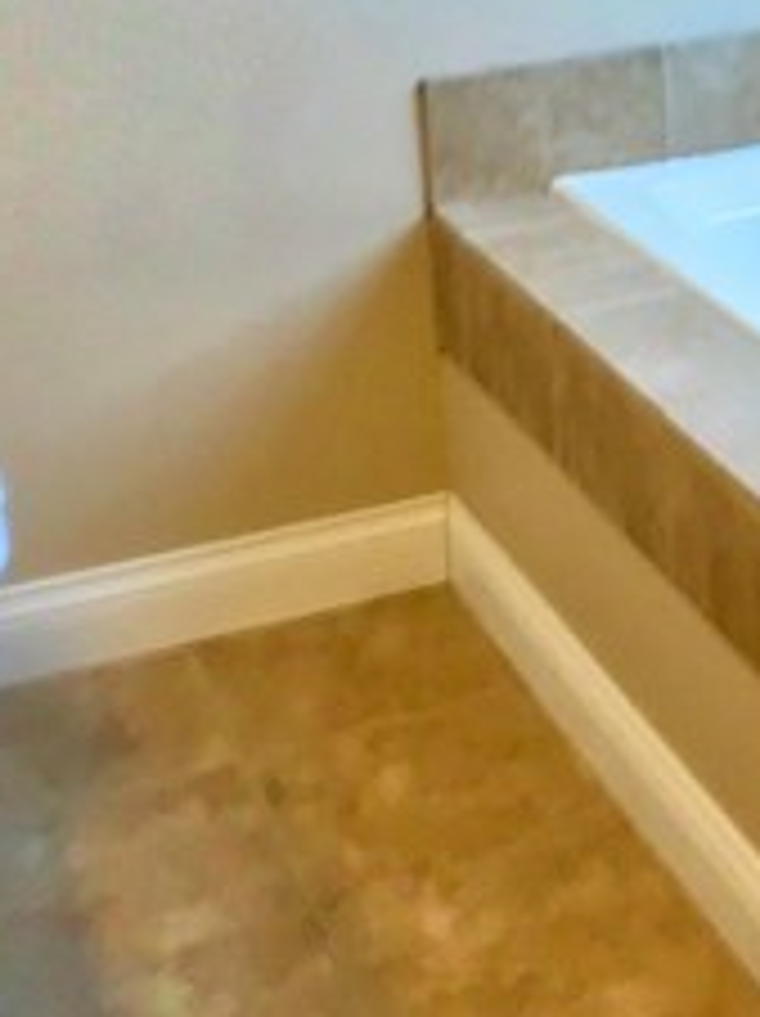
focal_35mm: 127
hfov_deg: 11.4
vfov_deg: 15.1
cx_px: 913
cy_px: -158
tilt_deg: -5.8
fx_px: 3725
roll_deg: +2.4
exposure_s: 1/30
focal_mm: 3.99
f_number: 1.8
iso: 25
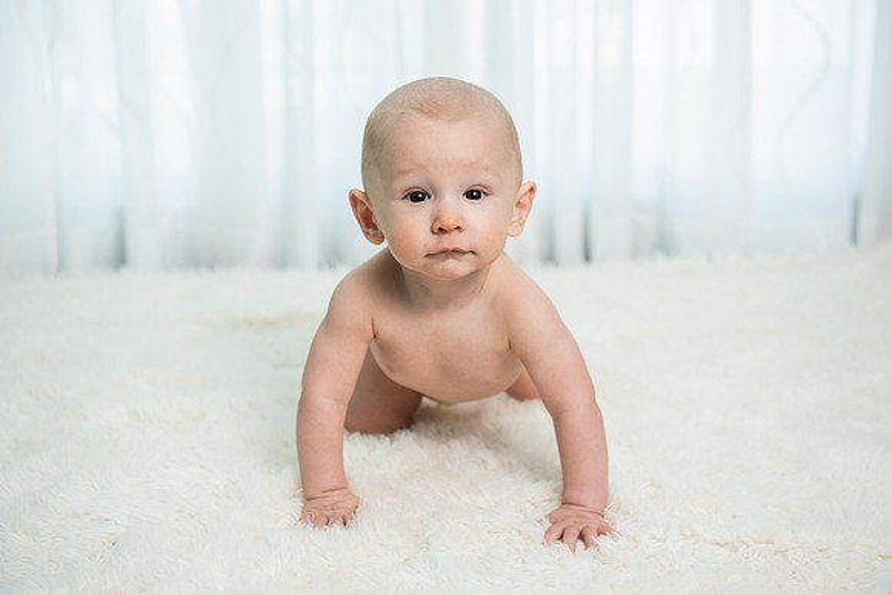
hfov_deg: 34.5
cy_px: 298
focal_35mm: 58
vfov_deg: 23.4
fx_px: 1437
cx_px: 446
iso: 320
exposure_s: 1/200
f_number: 3.5
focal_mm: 58
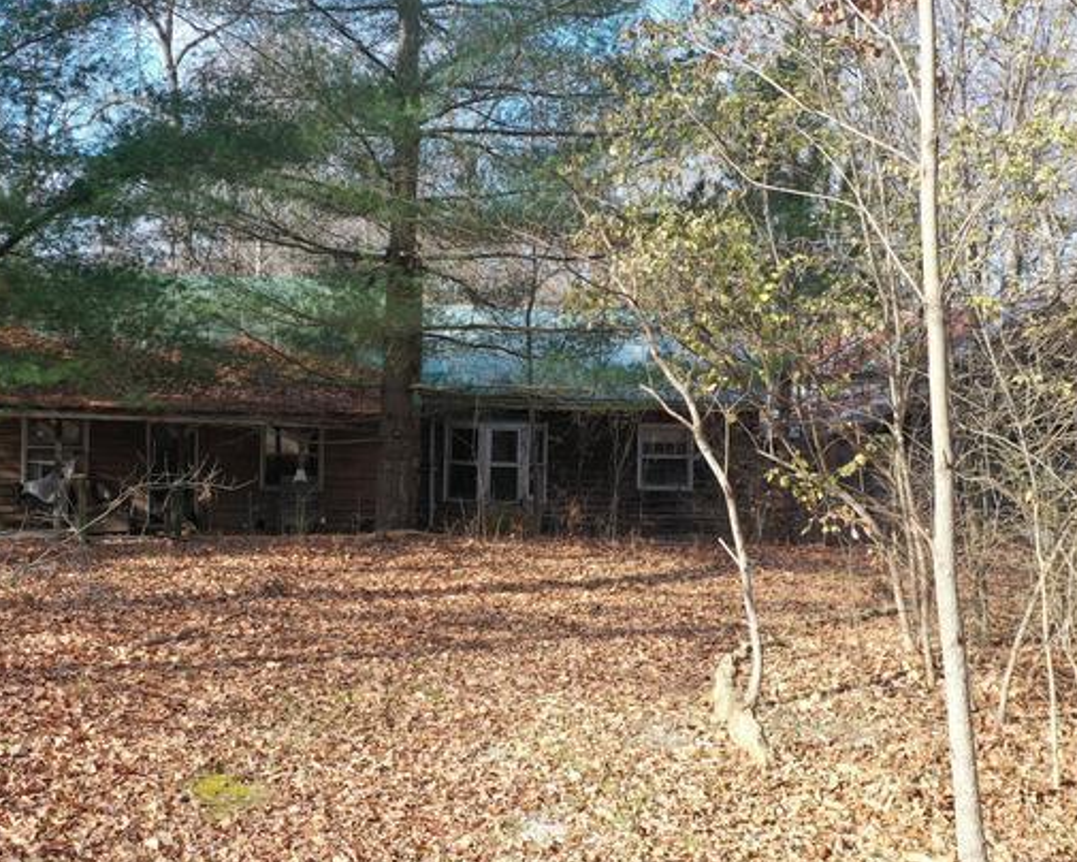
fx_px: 1243
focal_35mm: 39
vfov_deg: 38.2
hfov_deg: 46.2
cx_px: 367
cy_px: 416
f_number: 4.5
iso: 100
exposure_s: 1/200
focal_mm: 10.26
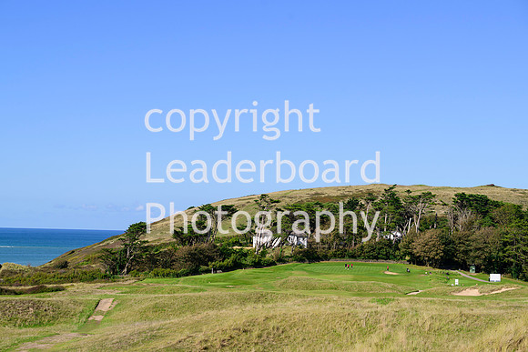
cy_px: 176
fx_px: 1027
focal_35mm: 70
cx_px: 264
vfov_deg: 19.5
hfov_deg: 28.8
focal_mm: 70
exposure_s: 1/1000
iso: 125
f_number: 5.6
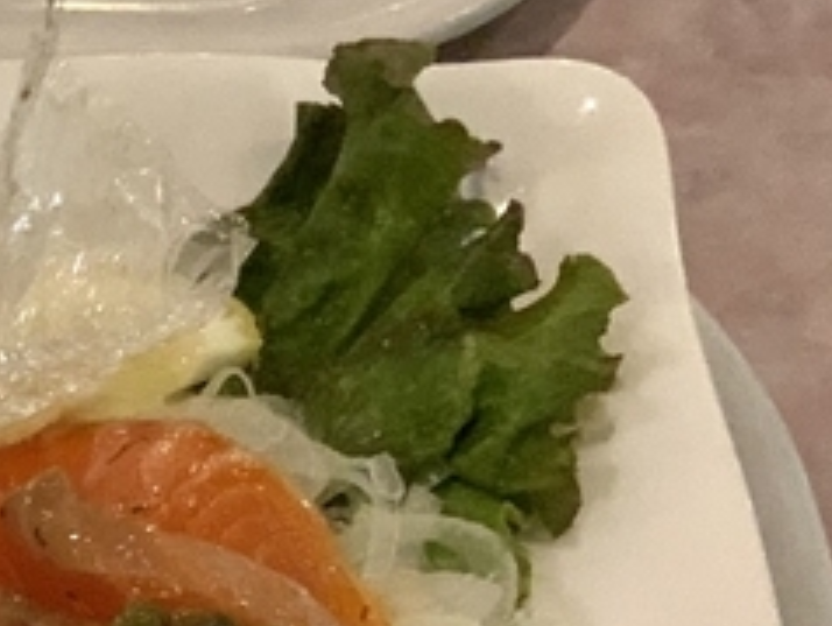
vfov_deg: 9.7
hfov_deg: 12.1
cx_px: -804
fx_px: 3513
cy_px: 1098
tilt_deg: -60.8
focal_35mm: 146
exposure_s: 1/60
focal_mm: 3
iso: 250
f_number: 1.8
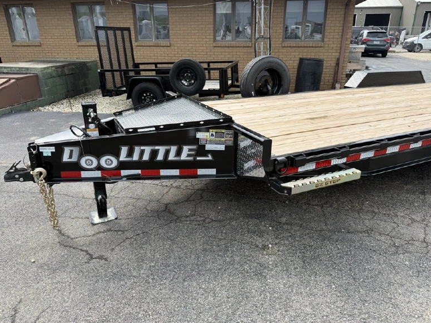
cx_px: 222
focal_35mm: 25
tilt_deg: -20.9
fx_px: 311
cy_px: 156
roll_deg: +0.1
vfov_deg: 54.9
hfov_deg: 69.4
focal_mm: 6.76
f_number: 1.78
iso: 80
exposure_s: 1/1493
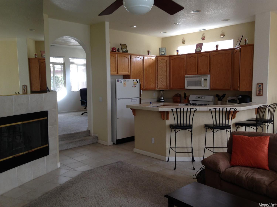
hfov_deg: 55.4
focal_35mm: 33
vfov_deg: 42.9
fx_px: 264
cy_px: 104
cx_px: 138
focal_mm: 4.12
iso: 50
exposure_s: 1/40
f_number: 2.4
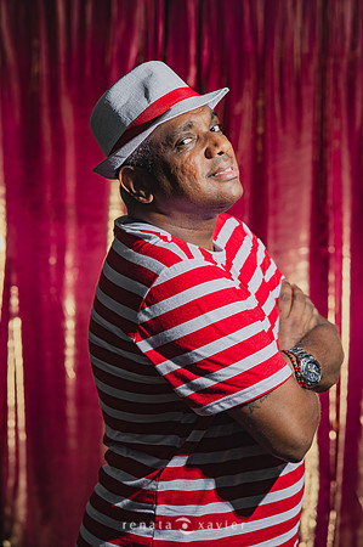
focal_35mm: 85
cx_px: 182
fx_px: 1289
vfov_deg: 23.9
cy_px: 274
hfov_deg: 16.0
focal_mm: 85
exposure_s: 1/200
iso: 125
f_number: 3.2
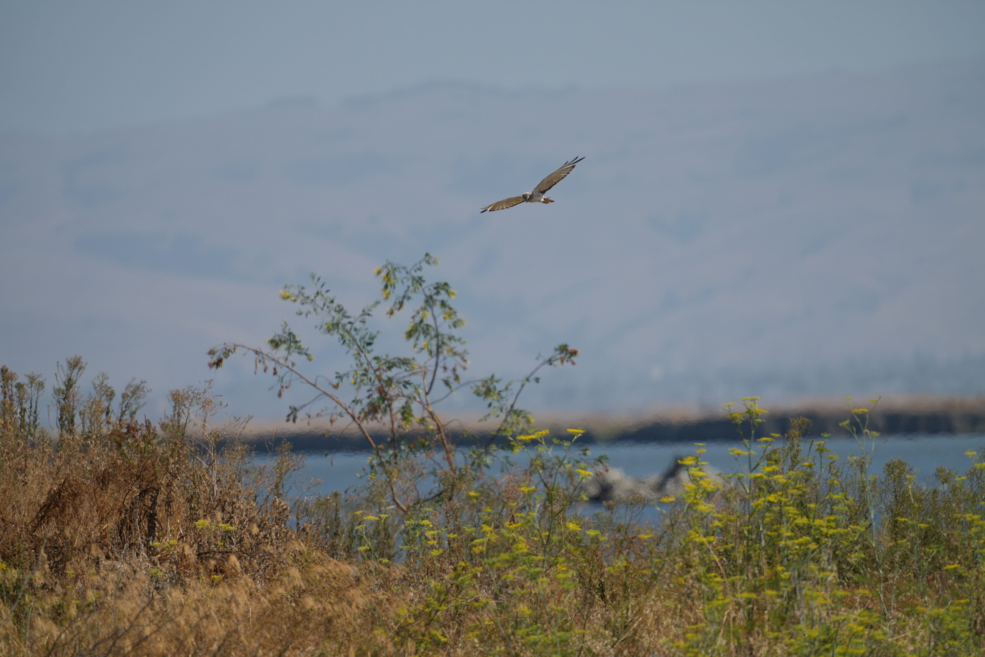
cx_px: 492
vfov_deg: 2.3
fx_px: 16415
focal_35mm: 600
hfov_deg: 3.4
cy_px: 328
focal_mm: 600
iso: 400
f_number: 5.6
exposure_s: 1/2500
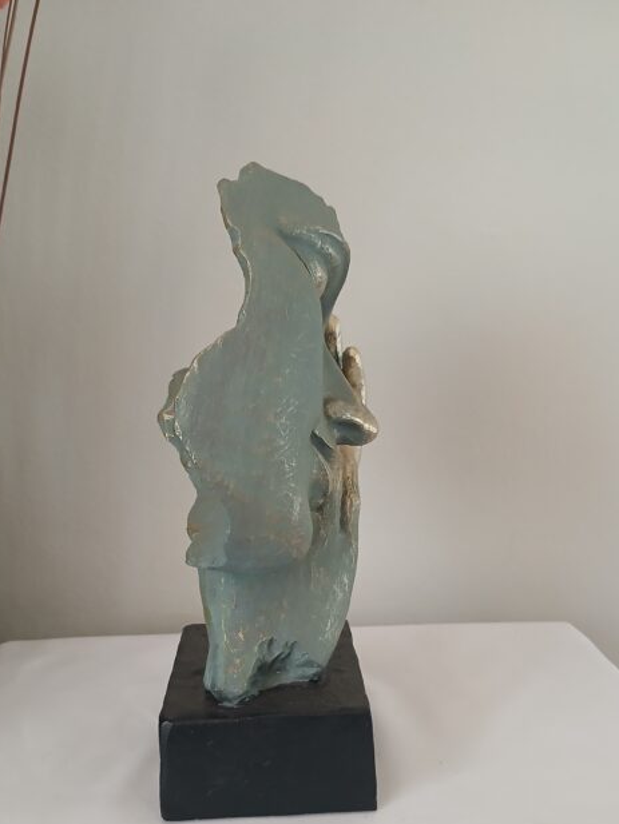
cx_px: 303
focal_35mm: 35
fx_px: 834
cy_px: 524
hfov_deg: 40.7
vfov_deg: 52.0
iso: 250
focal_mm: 3.98
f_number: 1.8
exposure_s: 1/33.3
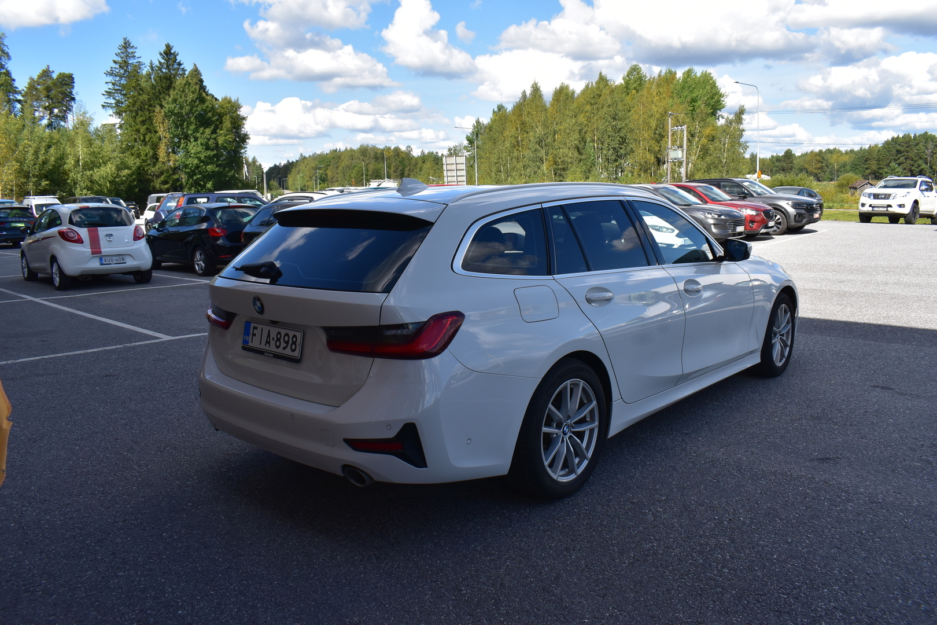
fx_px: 703
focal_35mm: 27
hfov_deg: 67.4
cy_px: 312
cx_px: 468
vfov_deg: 47.9
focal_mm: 18
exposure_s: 1/350
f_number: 11
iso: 400
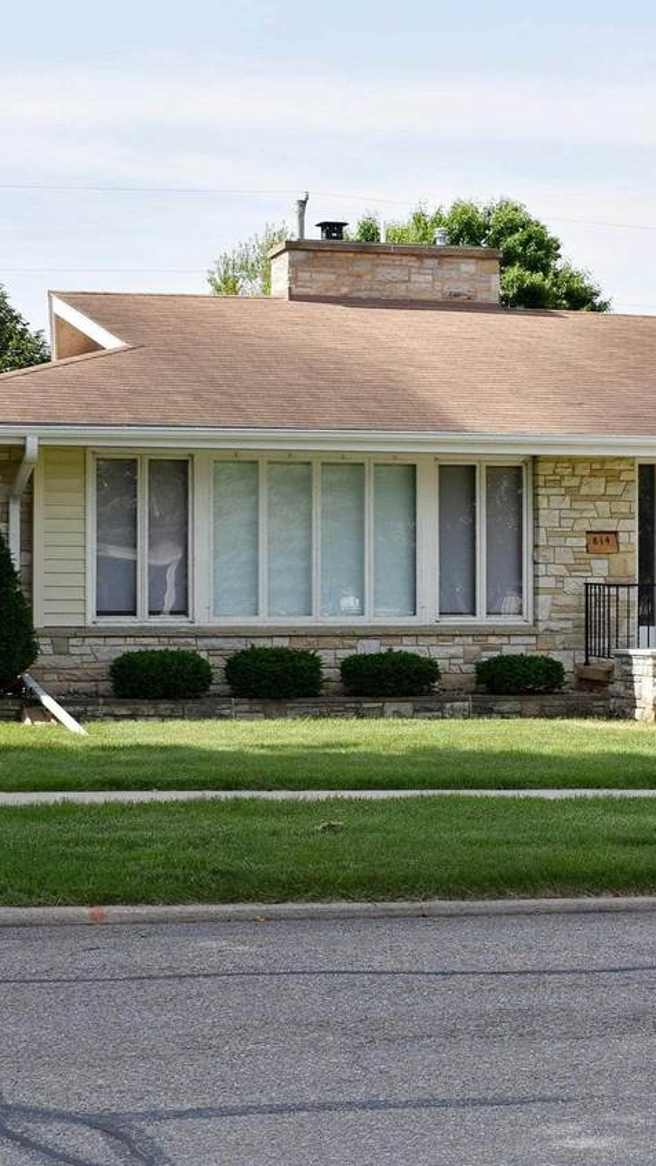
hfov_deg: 16.3
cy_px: 580
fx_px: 2282
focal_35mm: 74
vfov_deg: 28.7
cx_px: 452
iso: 100
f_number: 8
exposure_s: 1/250
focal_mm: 31
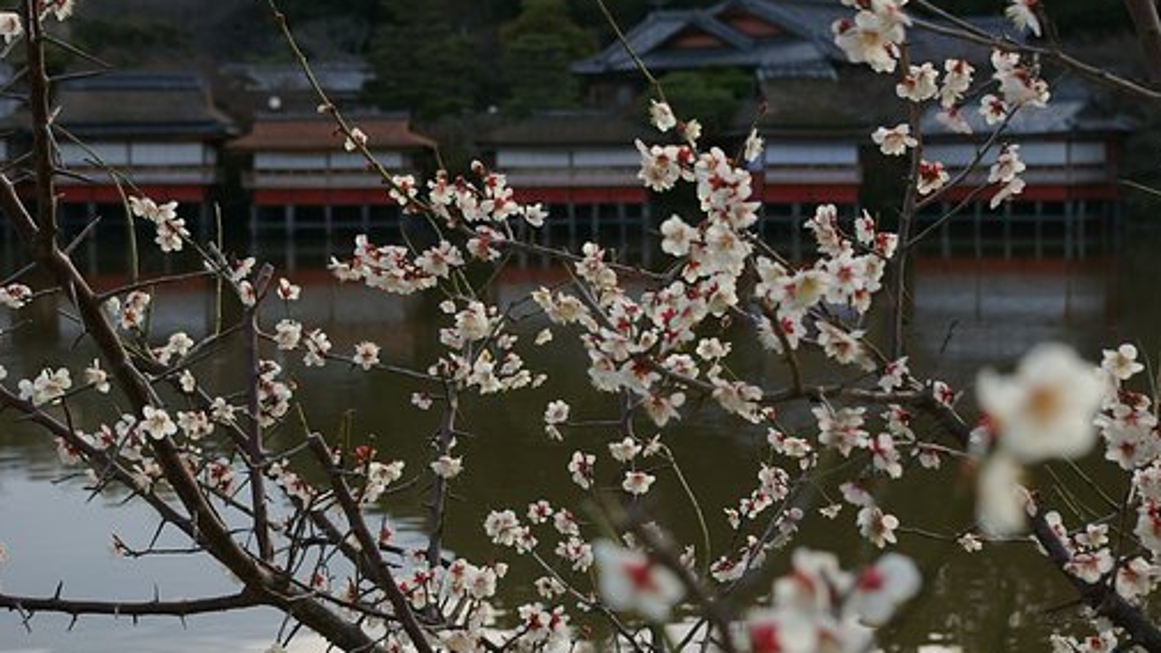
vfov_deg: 13.8
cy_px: 322
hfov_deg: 24.3
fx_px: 2694
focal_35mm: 88
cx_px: 584
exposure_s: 1/125
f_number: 9.5
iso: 200
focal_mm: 55
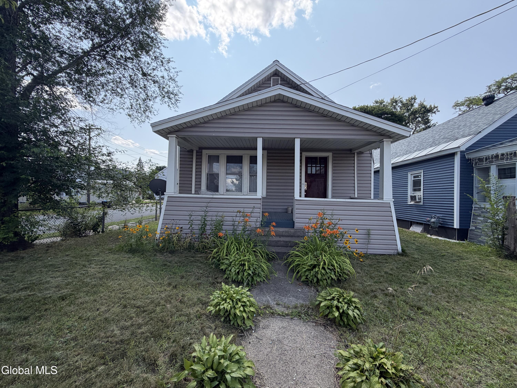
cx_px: 258
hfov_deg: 102.1
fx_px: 209
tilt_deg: +0.8
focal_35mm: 14
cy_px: 194
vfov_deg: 85.7
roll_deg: -1.6
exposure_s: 1/770
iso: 32
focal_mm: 2.22
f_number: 2.2
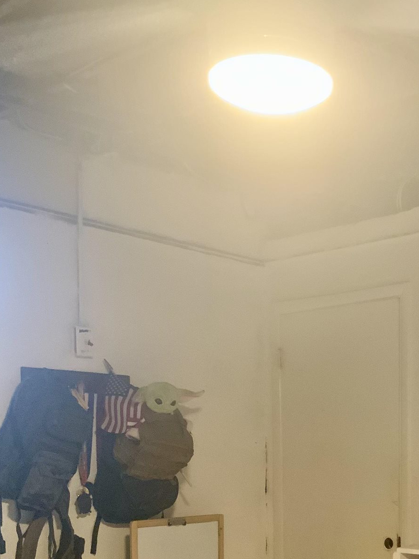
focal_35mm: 56
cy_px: 499
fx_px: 904
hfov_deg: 25.1
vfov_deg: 32.7
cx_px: 399
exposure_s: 1/40
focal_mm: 3
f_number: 1.8
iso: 250
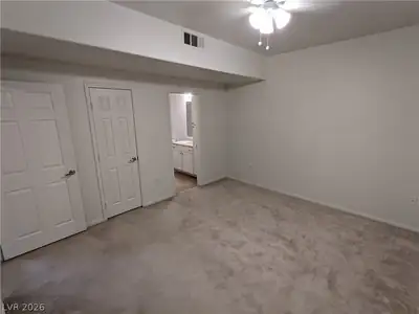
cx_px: 210
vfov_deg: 78.1
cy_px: 157
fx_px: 194
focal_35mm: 16
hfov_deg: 94.5
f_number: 2.2
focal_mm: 2.22
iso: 123
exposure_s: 1/40
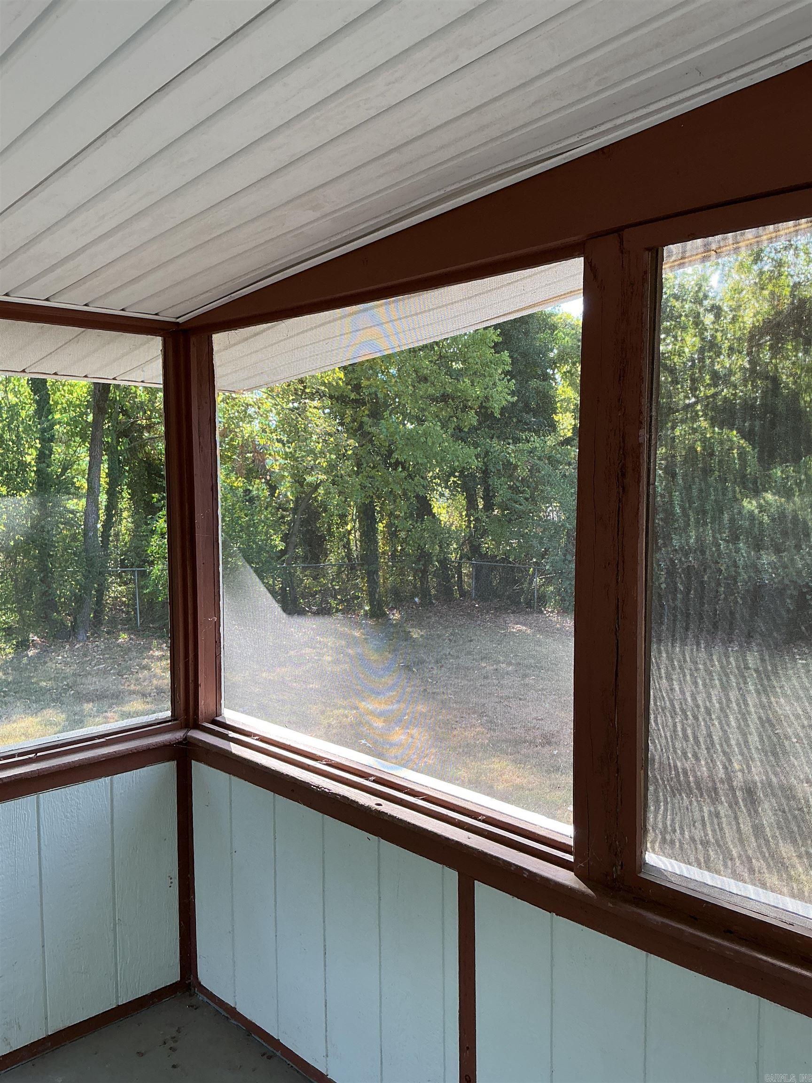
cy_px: 542
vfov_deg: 61.7
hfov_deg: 48.2
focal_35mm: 29
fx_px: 907
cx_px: 406
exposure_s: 1/120
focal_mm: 3
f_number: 1.8
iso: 40
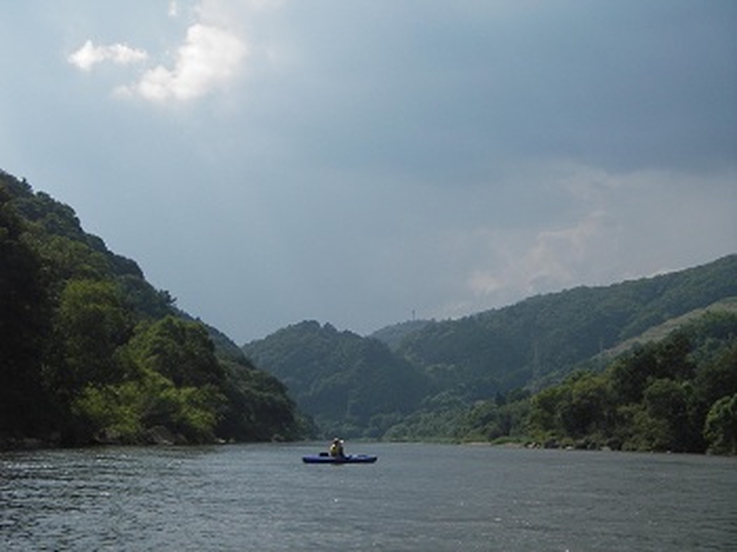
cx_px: 368
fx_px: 1340
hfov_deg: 30.7
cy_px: 276
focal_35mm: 63
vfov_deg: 23.3
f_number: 7.4
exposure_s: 1/250
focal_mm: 10.5
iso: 50
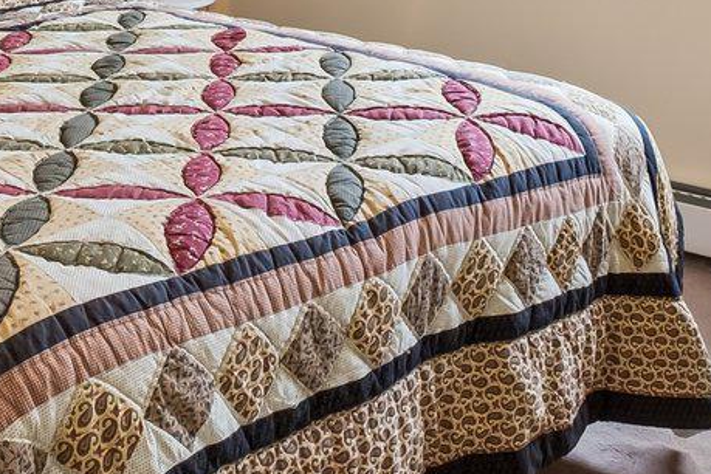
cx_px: 313
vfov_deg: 18.1
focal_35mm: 67
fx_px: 1323
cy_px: -239
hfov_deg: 30.1
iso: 250
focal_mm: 10
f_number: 8
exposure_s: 1/10
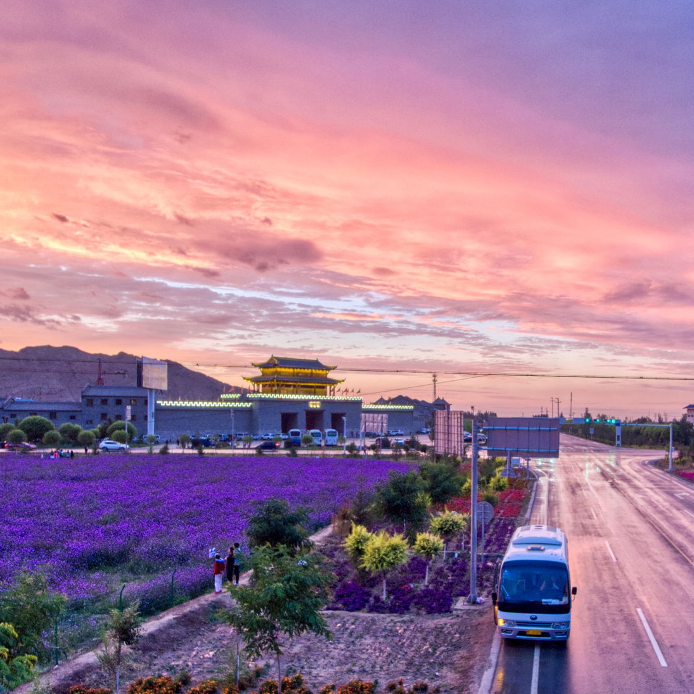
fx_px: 703
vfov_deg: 52.3
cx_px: 469
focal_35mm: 31
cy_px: 398
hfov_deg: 51.4
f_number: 2.8
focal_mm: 3.61
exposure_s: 1/25
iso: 169
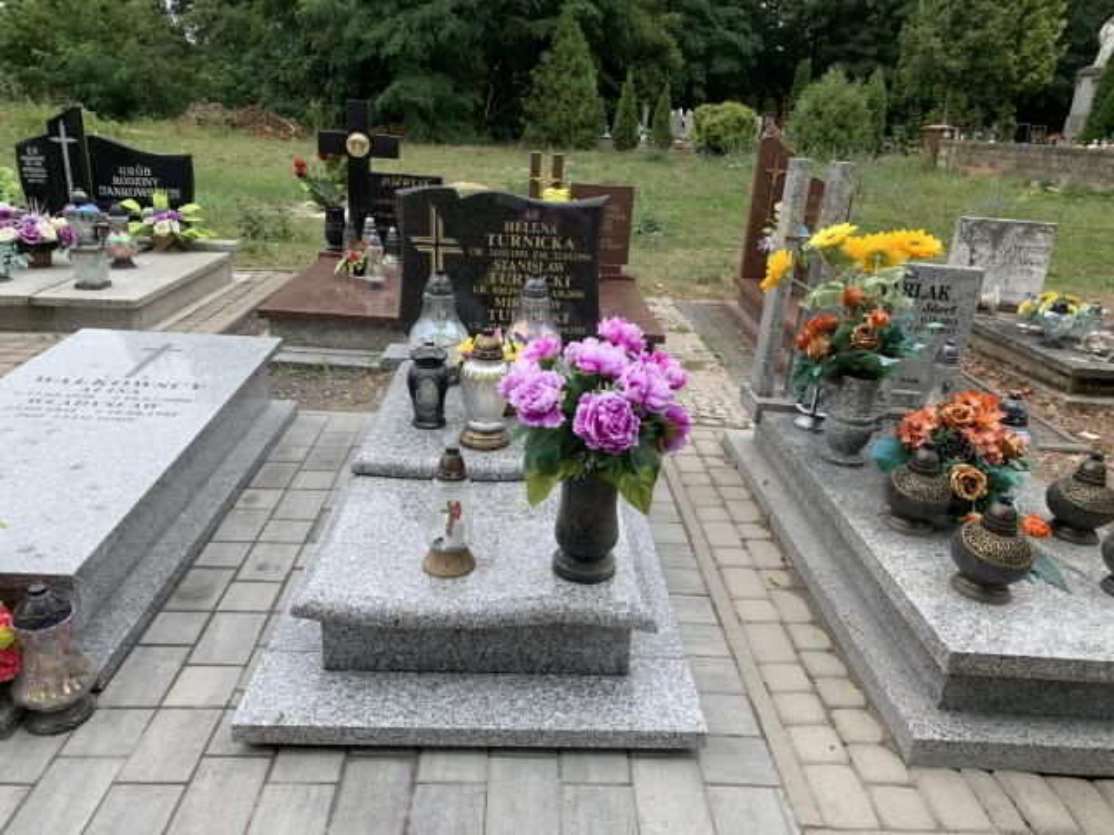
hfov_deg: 67.3
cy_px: 418
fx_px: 837
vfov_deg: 53.1
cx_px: 557
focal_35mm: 26
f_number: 1.8
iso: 25
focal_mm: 4.25
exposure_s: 1/716
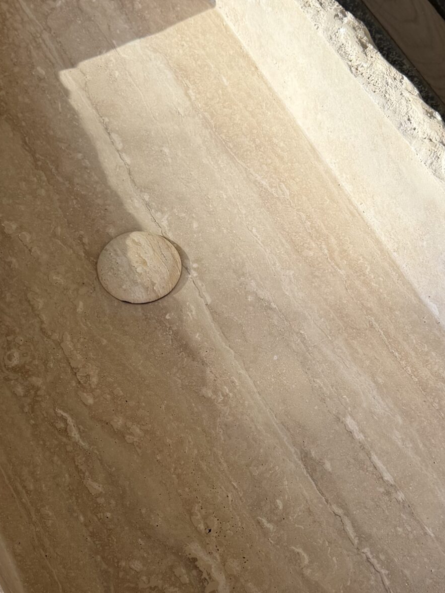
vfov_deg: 36.5
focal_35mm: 52
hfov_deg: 28.0
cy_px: 384
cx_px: 181
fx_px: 892
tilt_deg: -64.7
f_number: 1.78
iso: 64
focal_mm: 6.76
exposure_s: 1/188
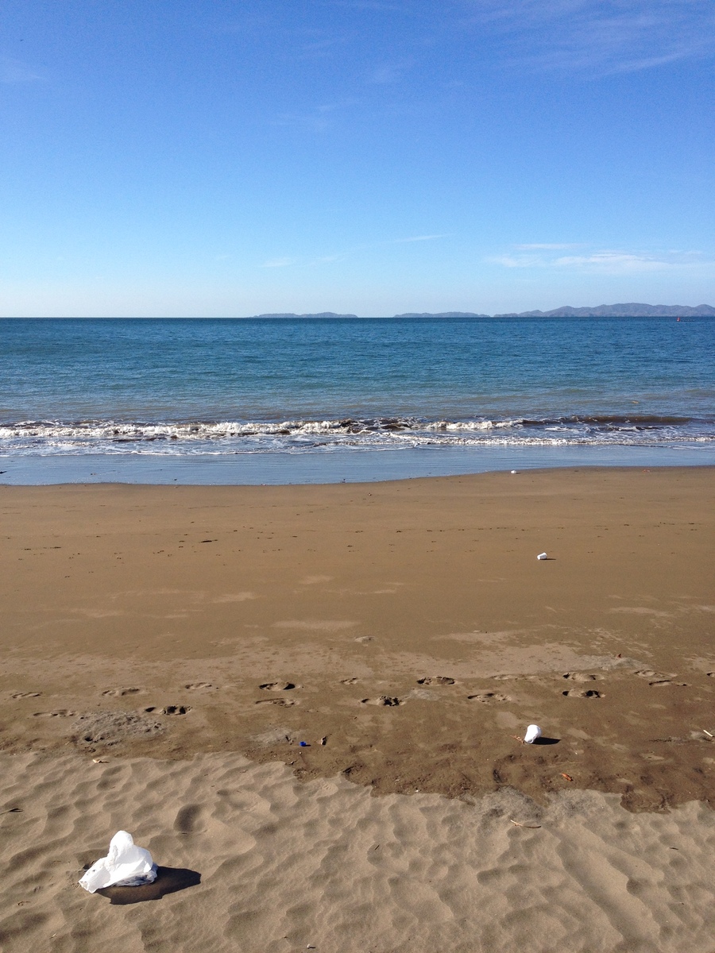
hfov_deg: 40.7
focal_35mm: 35
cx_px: 358
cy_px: 476
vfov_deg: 52.6
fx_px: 964
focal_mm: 4.28
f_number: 2.4
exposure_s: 1/1842
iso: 50
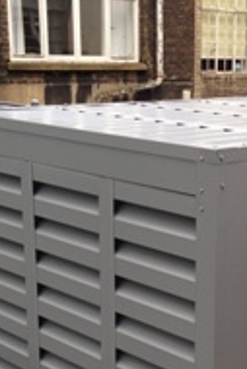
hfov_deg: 16.6
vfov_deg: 24.9
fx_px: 832
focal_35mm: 81
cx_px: 237
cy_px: 243
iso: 50
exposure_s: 1/60
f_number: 2.4
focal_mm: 4.13
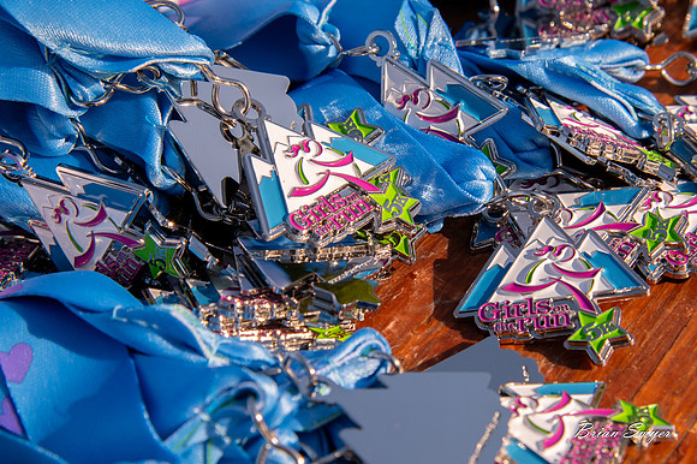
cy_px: 264
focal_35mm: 95
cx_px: 423
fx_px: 1831
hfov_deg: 21.5
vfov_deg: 14.4
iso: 500
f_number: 11
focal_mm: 78
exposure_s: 1/400
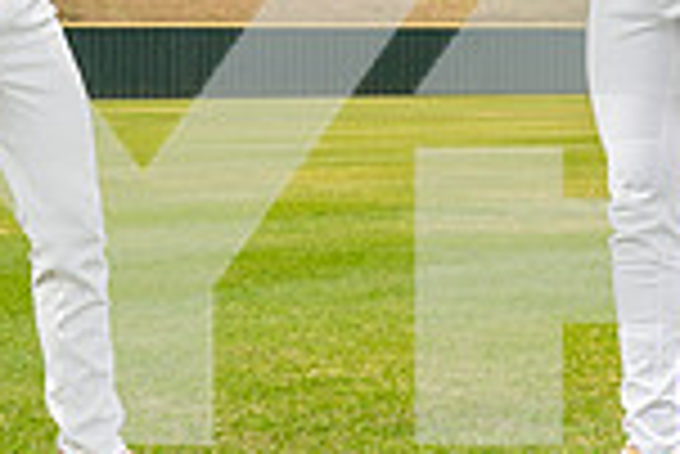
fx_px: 3025
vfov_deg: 8.3
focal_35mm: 160
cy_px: -335
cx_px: 342
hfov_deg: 12.8
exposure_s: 1/250
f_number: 5.6
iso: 400
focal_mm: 40
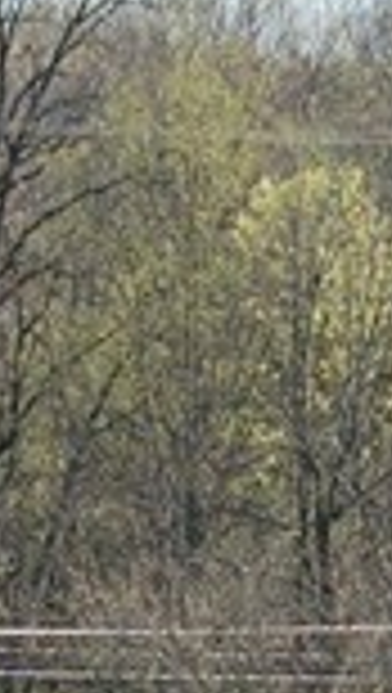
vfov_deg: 3.9
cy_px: 1197
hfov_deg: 2.2
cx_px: 800
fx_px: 10204
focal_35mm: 554
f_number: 8
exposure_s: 1/250
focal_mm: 50
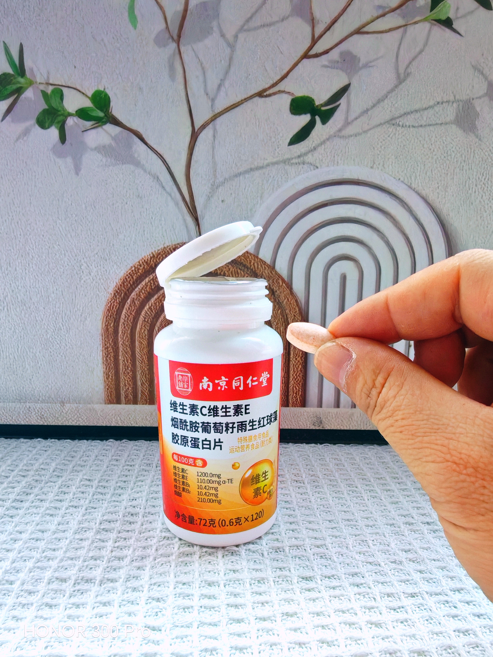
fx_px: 456
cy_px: 328
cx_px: 246
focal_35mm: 24
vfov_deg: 71.6
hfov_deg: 56.8
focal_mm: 1.96
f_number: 2.2
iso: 500
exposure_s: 1/50
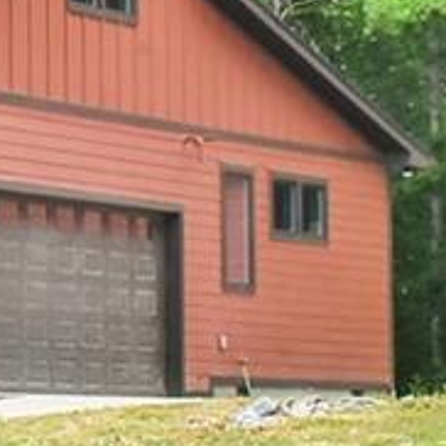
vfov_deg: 9.6
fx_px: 2653
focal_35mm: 182
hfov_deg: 8.9
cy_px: 214
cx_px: -502
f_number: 16
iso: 4000
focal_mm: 38
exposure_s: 1/250
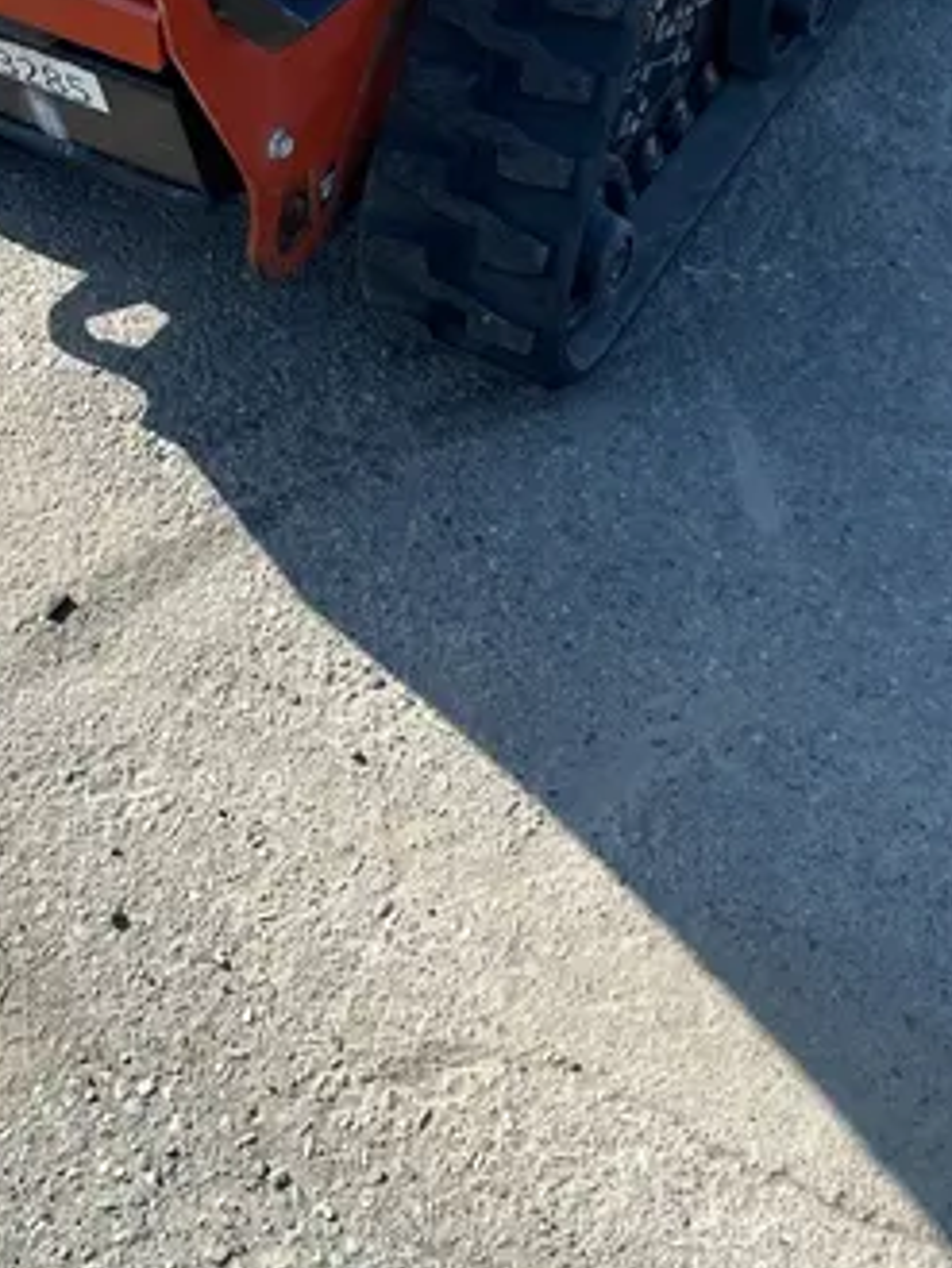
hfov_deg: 25.0
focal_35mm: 58
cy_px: -83
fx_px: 2125
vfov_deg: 30.2
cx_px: 262
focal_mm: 4.25
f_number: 1.8
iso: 32
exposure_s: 1/1272
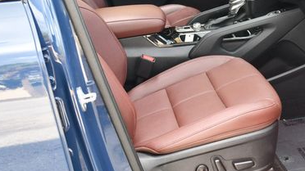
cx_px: 226
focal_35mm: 65
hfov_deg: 31.8
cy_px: 56
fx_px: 526
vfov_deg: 18.5
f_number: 3.5
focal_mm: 18
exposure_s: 1/250
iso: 400
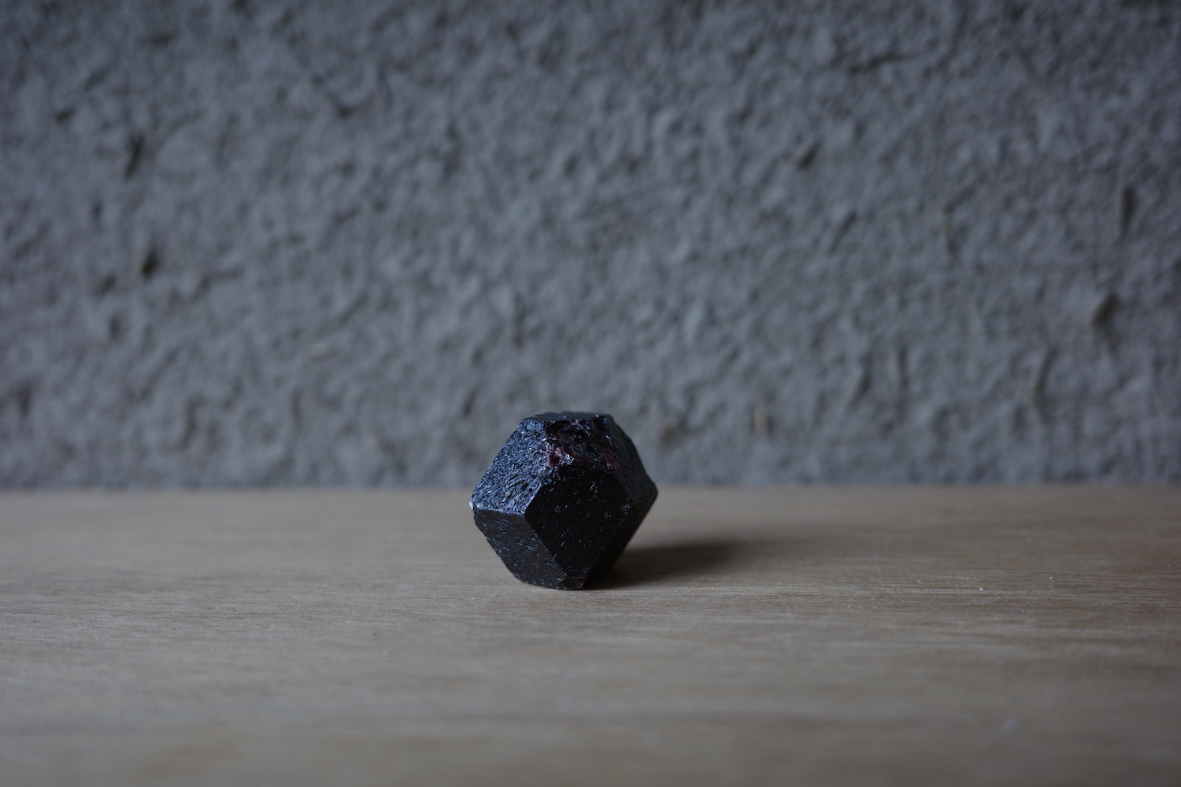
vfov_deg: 33.4
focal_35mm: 40
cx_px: 590
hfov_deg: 48.5
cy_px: 394
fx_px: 1312
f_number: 2.8
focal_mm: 26
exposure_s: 1/80
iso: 200
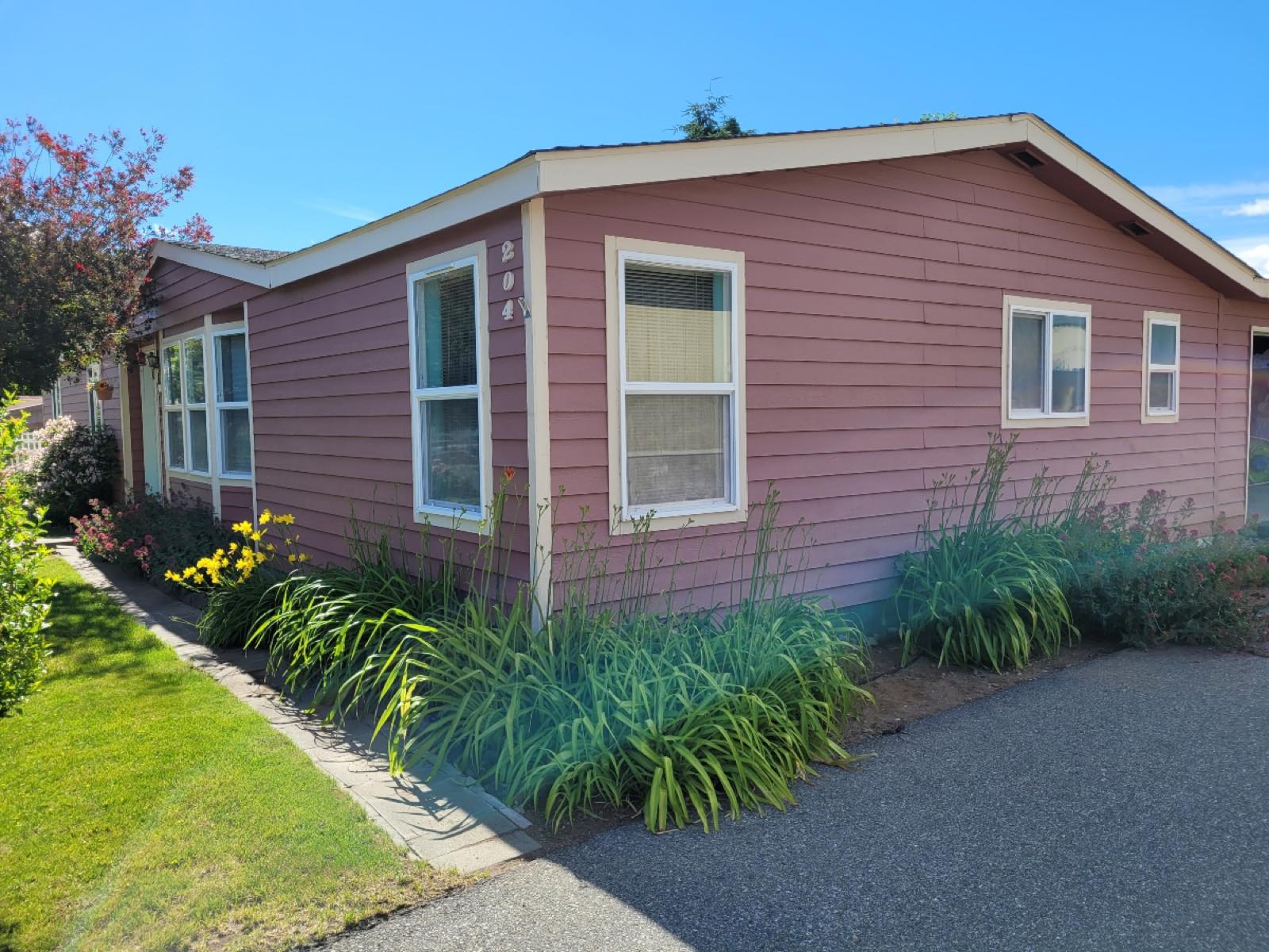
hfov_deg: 67.3
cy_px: 476
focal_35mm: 26
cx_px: 634
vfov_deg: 53.1
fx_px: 953
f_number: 1.8
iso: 40
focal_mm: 5.4
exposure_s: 1/1597
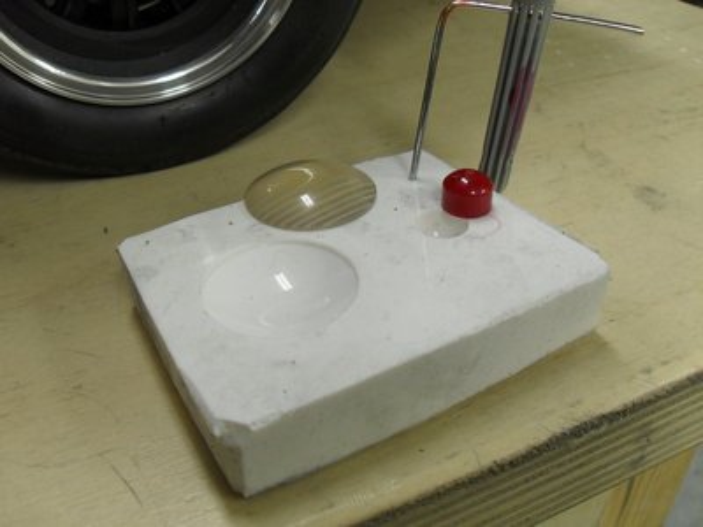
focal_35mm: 35
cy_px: 264
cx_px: 352
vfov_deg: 40.7
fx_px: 711
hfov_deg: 52.6
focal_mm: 6.2
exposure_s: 1/30
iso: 160
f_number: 2.8
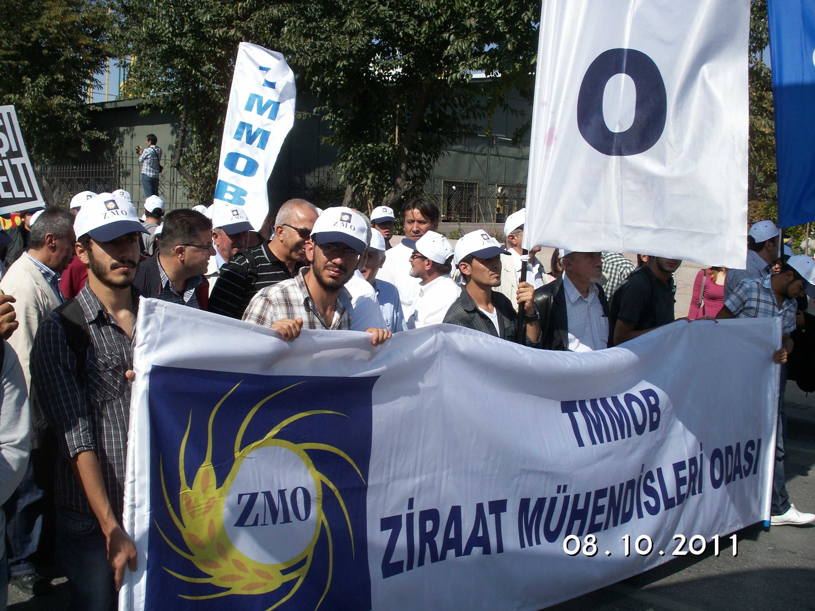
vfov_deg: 38.7
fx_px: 871
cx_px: 408
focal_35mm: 37
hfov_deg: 50.1
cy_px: 306
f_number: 7.1
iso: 50
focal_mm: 7.7
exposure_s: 1/400
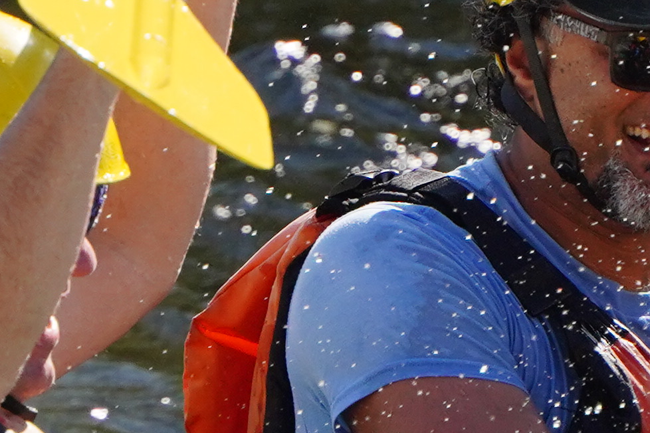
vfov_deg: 1.0
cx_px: 234
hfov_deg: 1.6
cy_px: 495
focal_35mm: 1316
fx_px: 23759
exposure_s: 1/1250
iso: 640
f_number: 8
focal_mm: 218
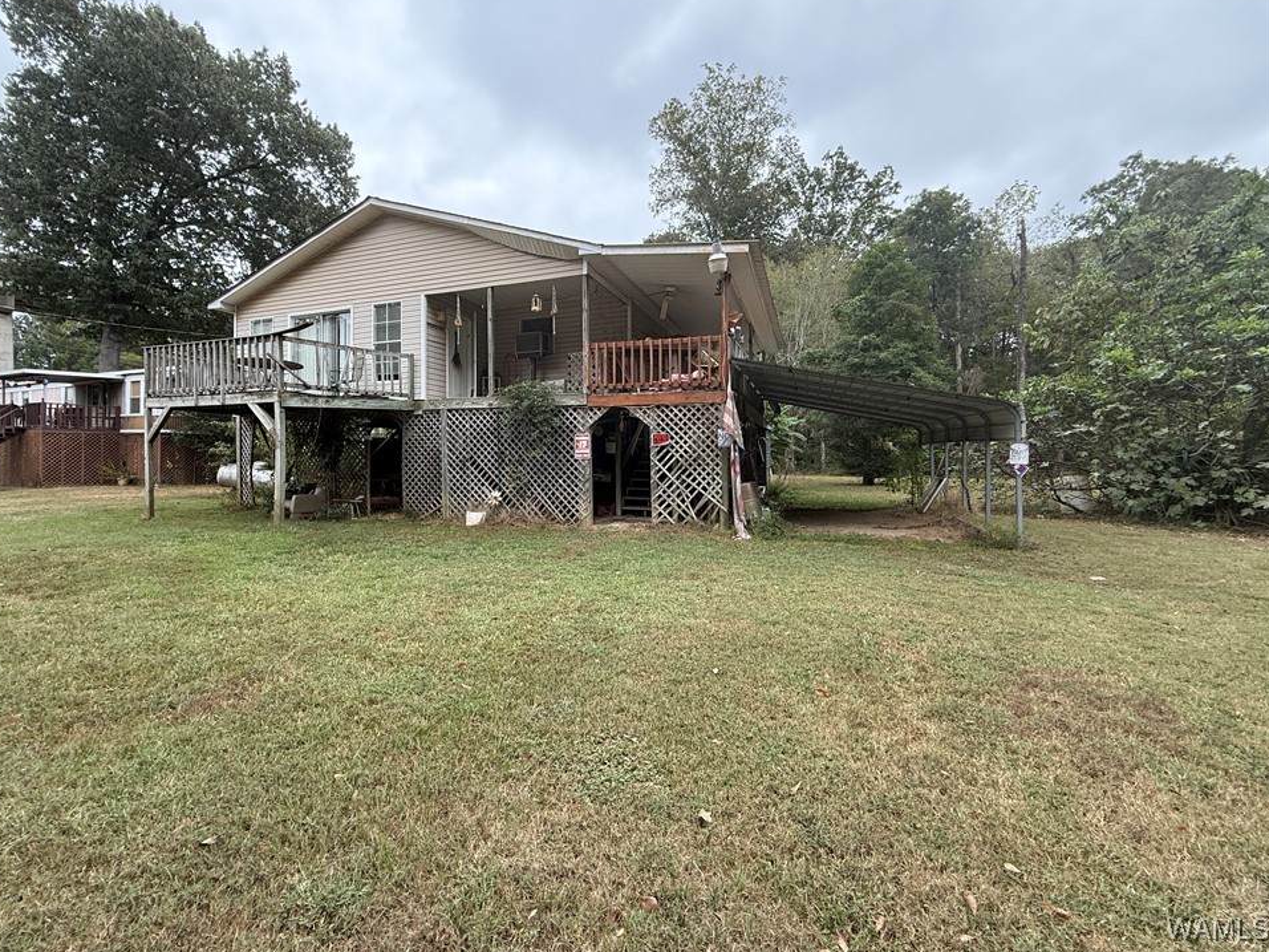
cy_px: 449
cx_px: 596
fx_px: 550
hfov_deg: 98.1
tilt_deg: +0.1
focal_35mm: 15
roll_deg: -0.4
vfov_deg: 81.7
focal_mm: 2.22
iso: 64
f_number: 2.2
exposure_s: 1/312
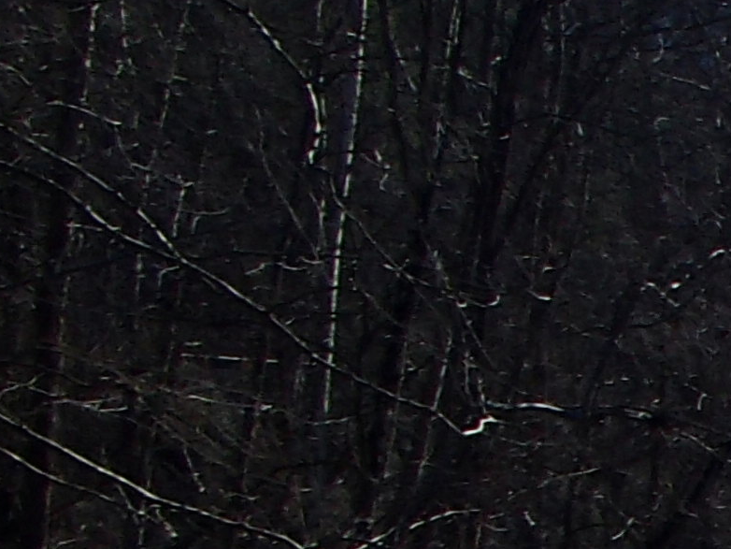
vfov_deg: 10.0
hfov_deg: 11.4
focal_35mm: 142
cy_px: 896
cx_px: 1799
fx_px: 3000
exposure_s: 1/125
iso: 100
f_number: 11
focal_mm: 5
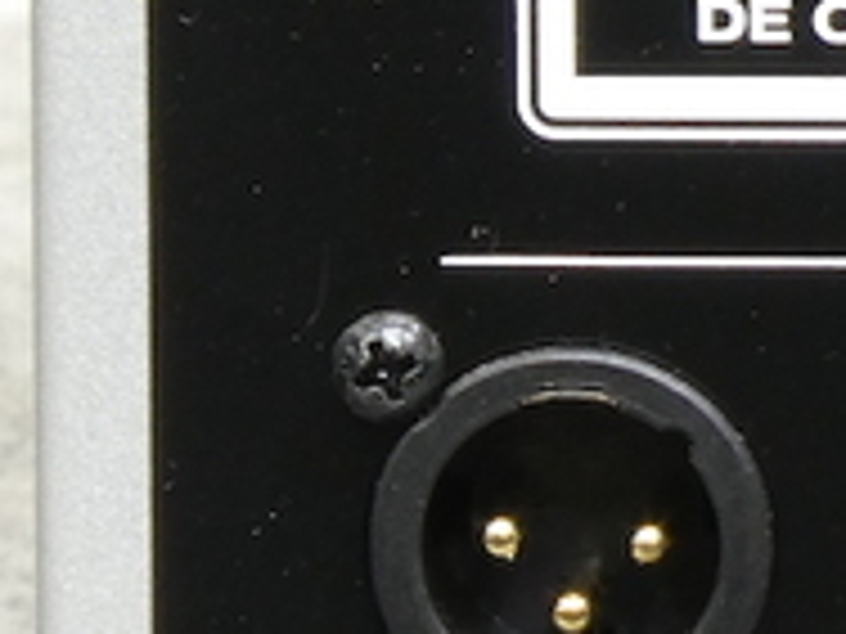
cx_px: 2038
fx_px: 43356
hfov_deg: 1.1
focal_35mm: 1774
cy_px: 108
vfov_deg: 0.8
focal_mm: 62.1
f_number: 7.1
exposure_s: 1/2
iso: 200
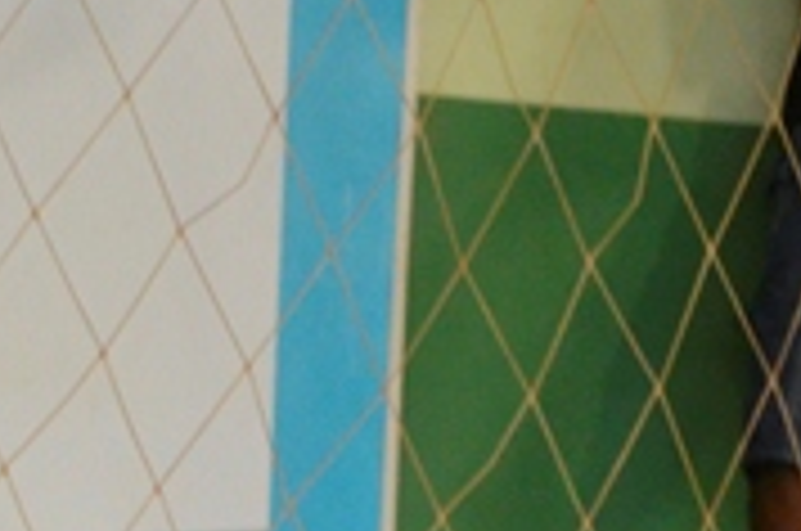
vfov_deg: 3.7
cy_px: 950
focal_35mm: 370
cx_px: -936
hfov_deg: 5.4
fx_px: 8223
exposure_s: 1/60
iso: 2200
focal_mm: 55
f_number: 5.6
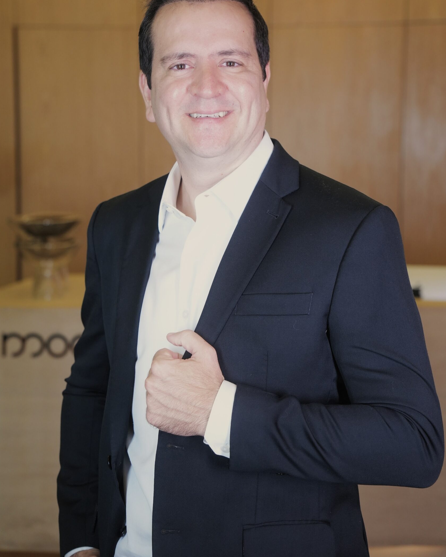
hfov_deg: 18.7
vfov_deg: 23.3
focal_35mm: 82
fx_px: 1353
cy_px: 244
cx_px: 222
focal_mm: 48
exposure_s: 1/125
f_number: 2.8
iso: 800
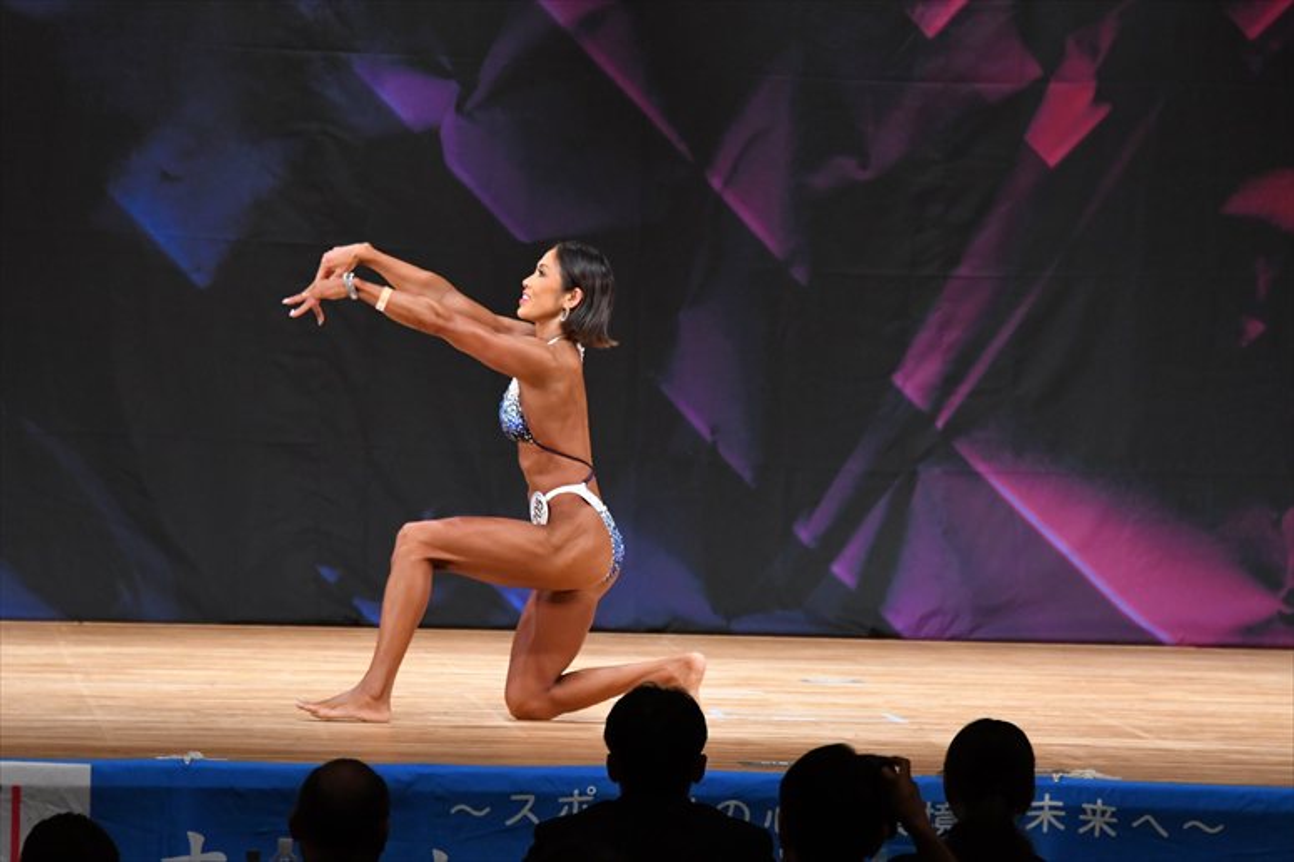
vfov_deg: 5.7
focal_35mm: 240
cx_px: 647
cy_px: 431
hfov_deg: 8.6
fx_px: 8623
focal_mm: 160
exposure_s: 1/400
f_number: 5.6
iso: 3600
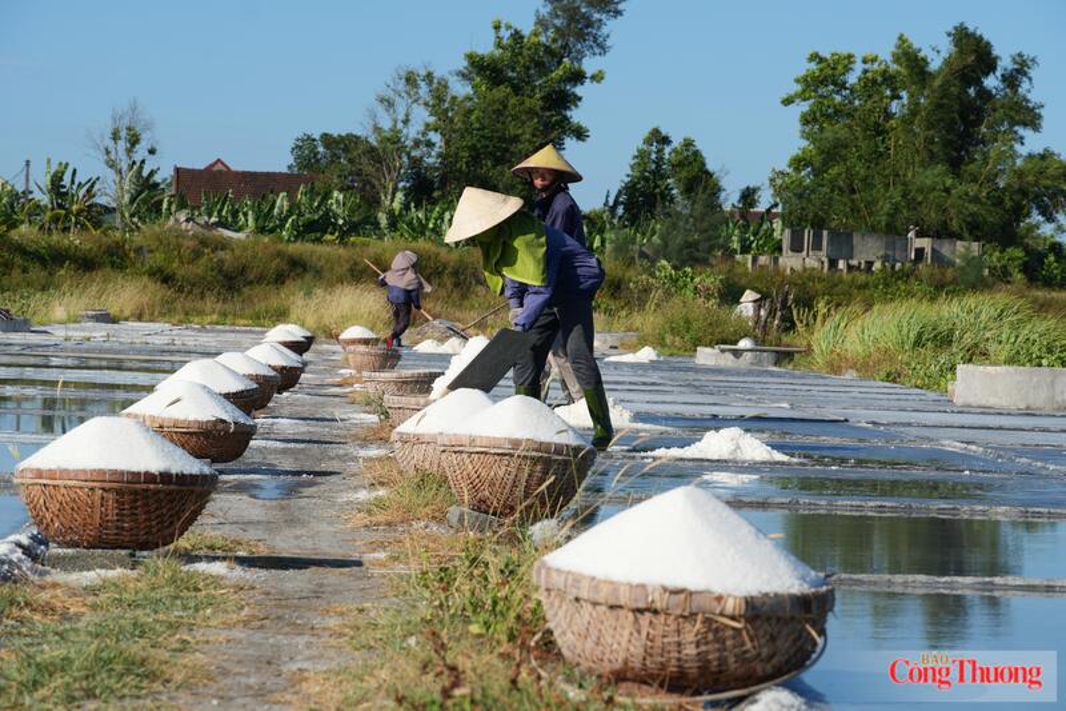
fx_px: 3330
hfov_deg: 18.2
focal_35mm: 112
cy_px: 356
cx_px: 533
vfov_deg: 12.2
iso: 100
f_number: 8
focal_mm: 75
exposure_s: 1/320
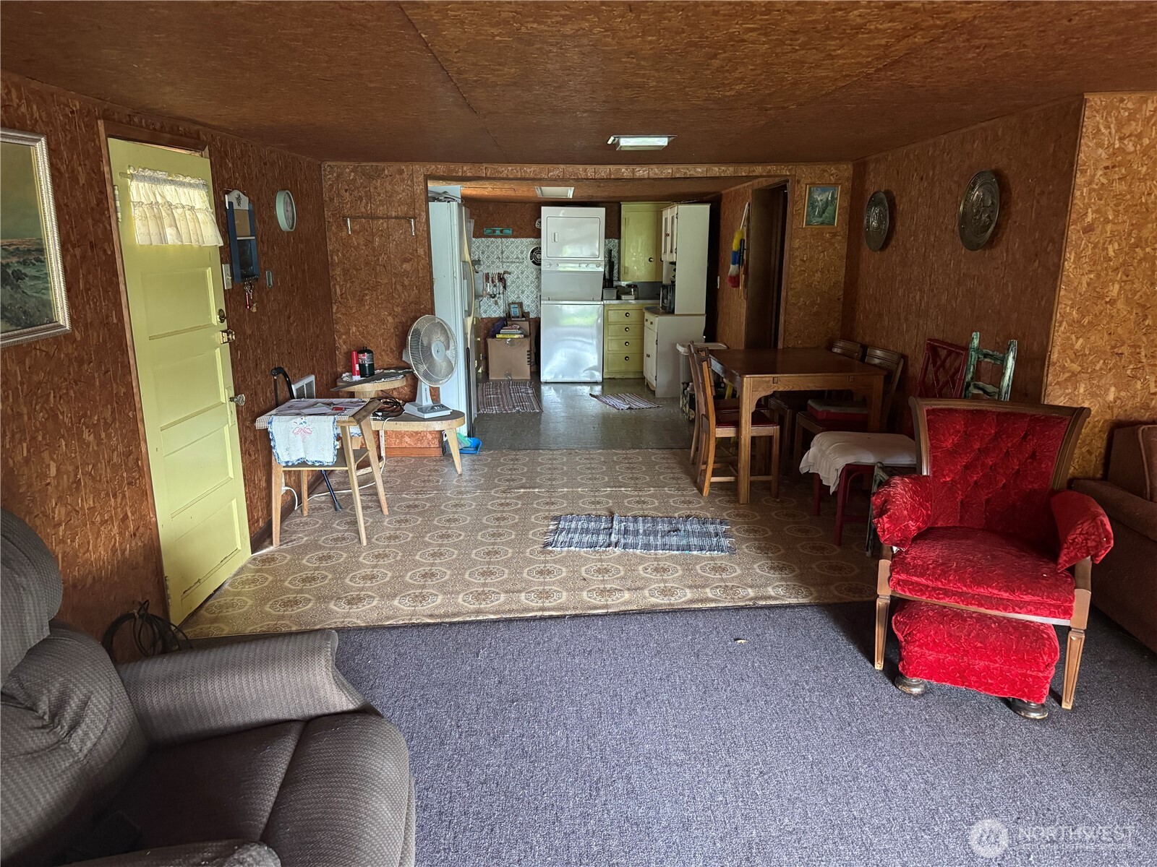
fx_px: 802
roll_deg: +0.8
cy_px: 434
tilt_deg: -12.8
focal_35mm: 24
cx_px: 578
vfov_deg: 56.8
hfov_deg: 71.6
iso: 1000
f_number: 1.78
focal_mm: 6.76
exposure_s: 1/40
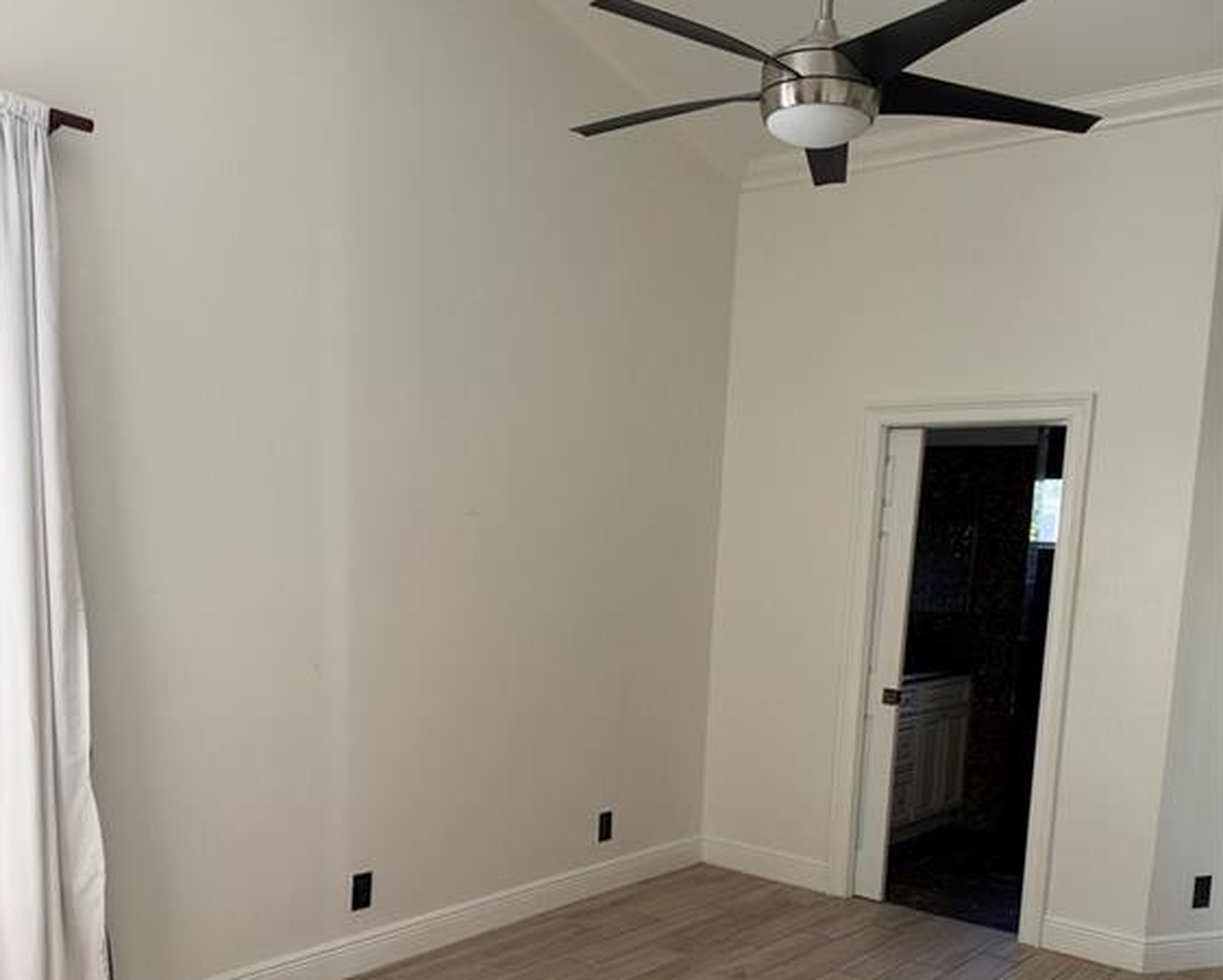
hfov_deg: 55.6
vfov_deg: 44.7
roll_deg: -2.6
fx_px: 1159
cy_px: 699
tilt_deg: -7.9
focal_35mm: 32
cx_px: 603
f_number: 1.8
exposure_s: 1/121
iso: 320
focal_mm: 6.93
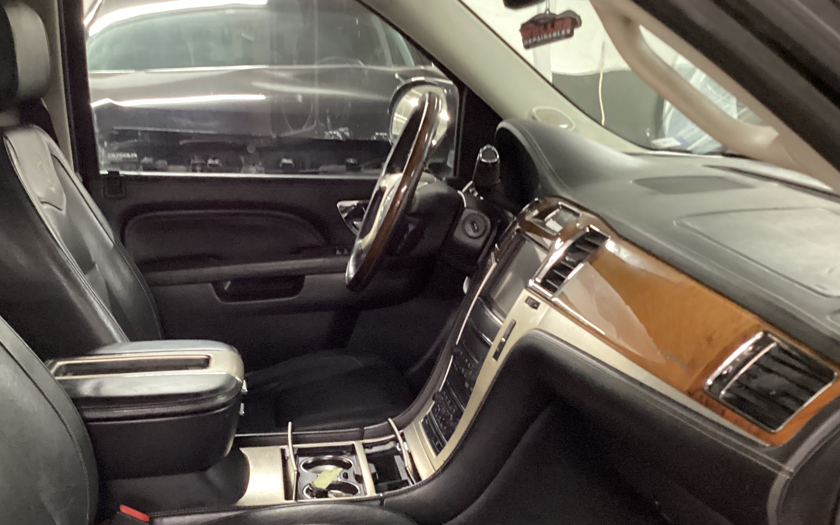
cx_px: 353
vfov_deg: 26.5
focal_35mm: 48
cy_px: 398
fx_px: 1099
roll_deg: +0.0
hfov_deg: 41.7
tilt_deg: -20.0
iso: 800
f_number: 2.4
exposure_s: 1/24
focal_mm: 3.3
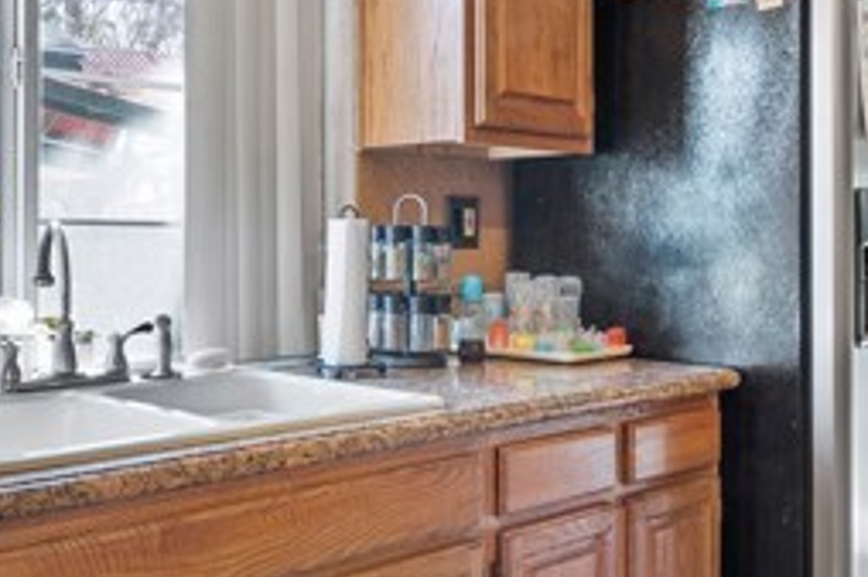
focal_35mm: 42
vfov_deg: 31.8
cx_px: 318
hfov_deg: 46.0
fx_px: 1012
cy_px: 253
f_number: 8
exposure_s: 1/1.67
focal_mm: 8
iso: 200
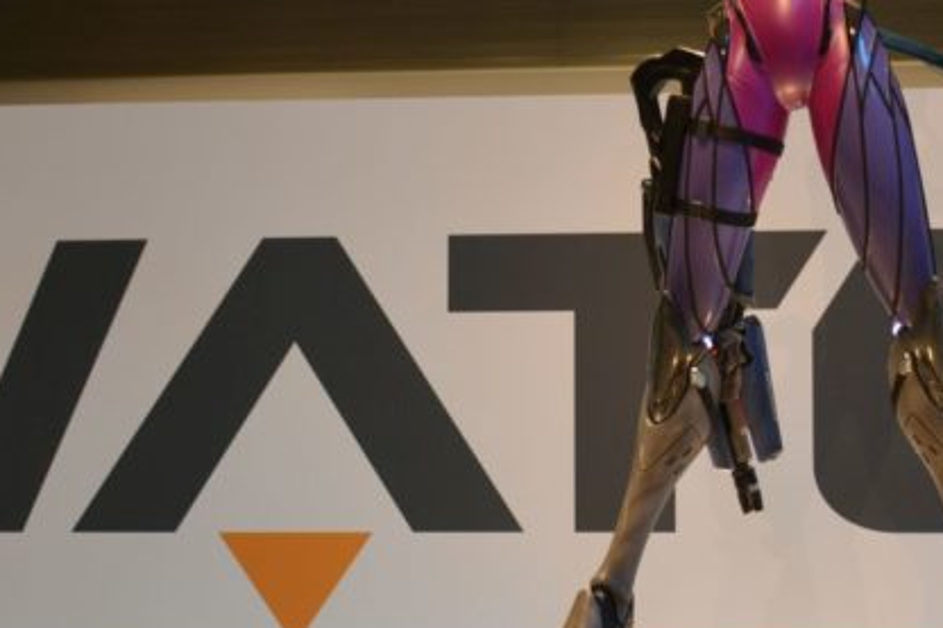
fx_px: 2514
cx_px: 791
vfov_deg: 14.2
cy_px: 158
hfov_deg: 20.9
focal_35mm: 96
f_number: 4
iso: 400
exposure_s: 1/60
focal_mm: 26
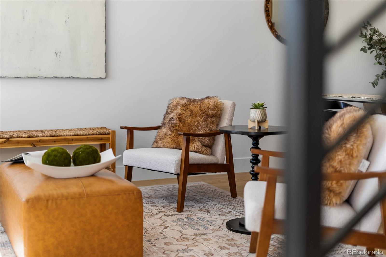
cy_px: 128
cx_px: 193
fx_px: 536
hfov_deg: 39.6
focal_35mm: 50
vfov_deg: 27.0
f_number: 1.8
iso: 500
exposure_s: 1/500
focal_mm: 50
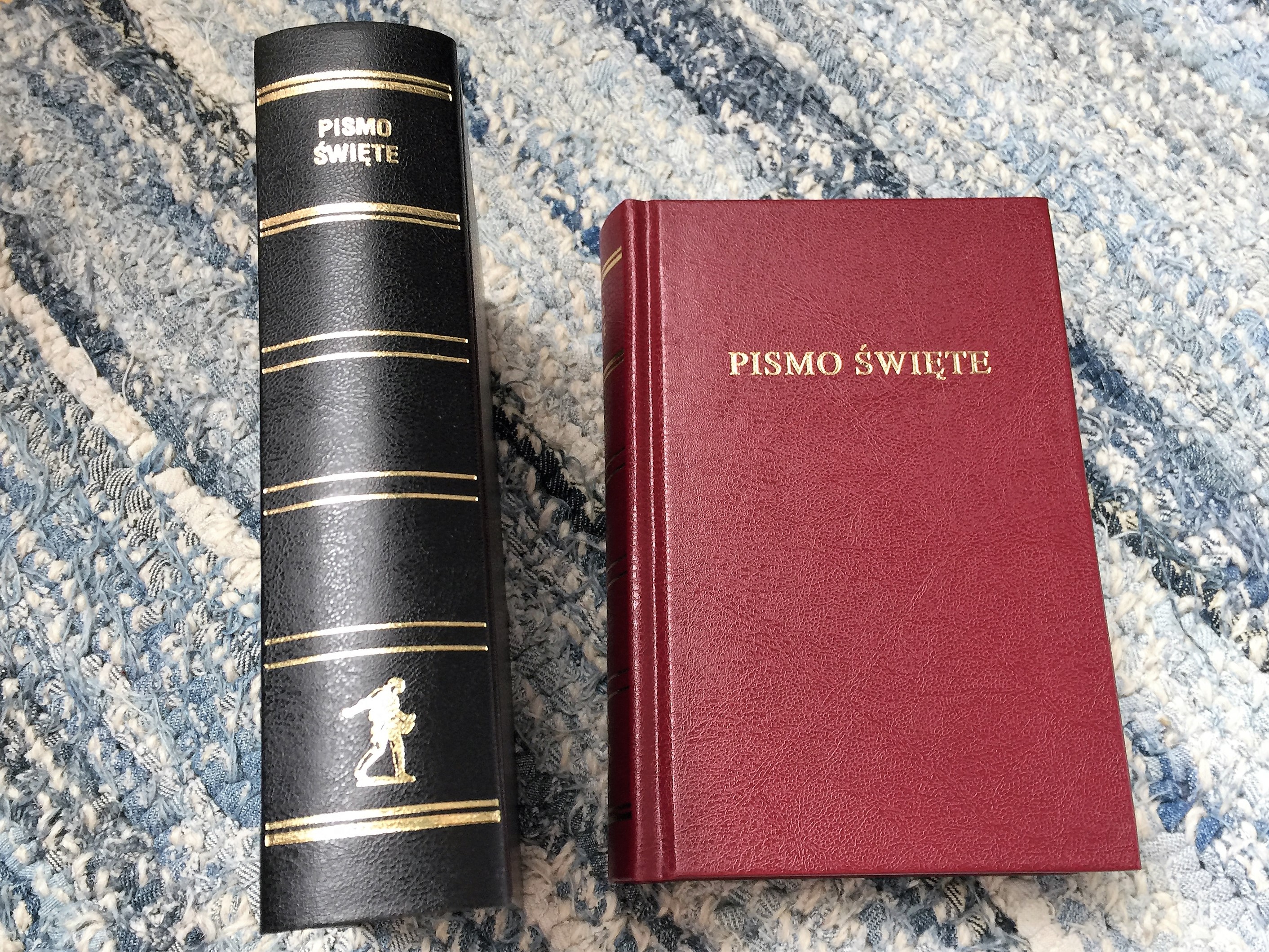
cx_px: 634
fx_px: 1063
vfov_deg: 48.2
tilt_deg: -72.6
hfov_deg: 61.7
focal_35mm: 29
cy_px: 476
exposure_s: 1/33
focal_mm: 4.15
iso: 32
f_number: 2.2
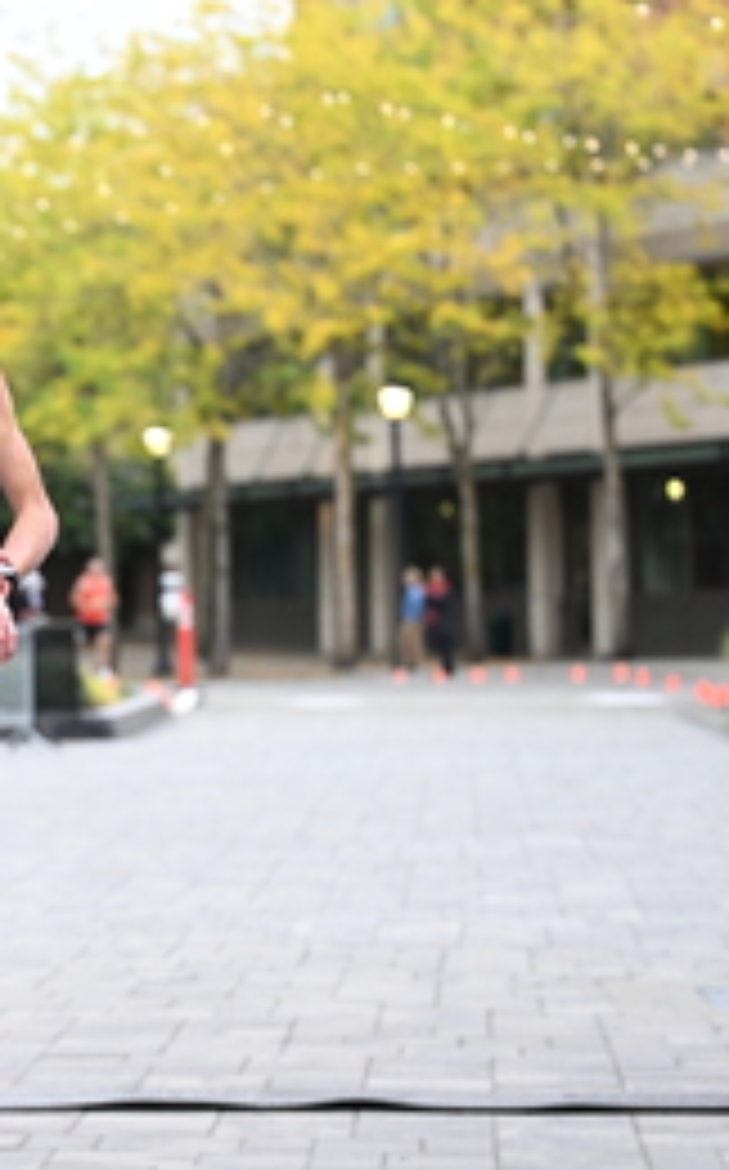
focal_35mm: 151
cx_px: -92
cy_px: 544
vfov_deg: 13.9
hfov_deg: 8.6
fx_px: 4811
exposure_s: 1/800
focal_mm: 70
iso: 1600
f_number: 2.8
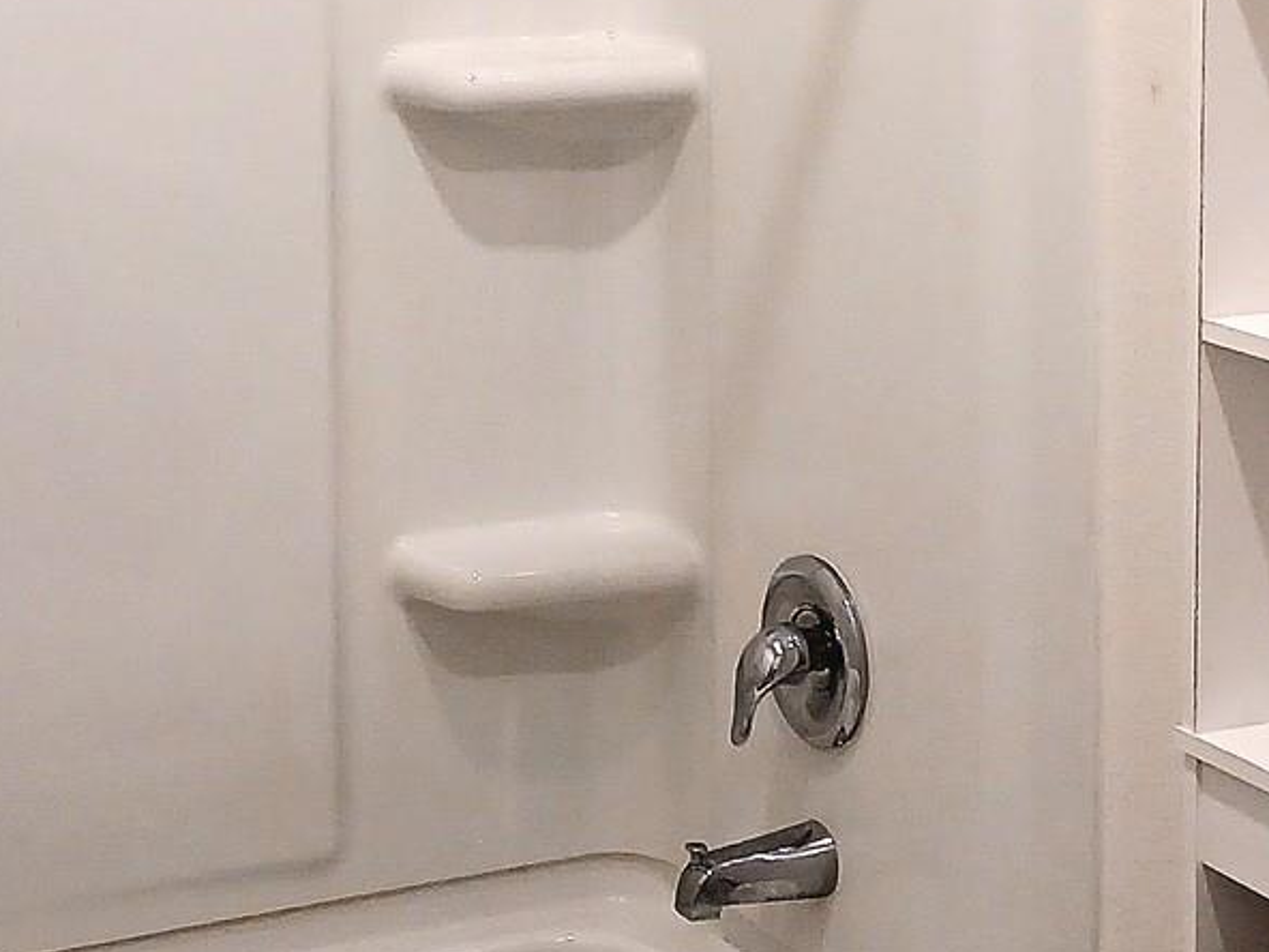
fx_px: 3299
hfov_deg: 21.8
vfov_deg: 16.1
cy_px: 2
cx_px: 602
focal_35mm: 90
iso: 160
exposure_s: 1/60.2
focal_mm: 3.98
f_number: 1.8
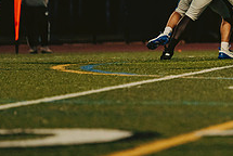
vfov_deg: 2.5
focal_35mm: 552
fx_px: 3578
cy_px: -29
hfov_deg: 3.7
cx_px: 255
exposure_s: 1/1250
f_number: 2.8
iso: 1600
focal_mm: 200
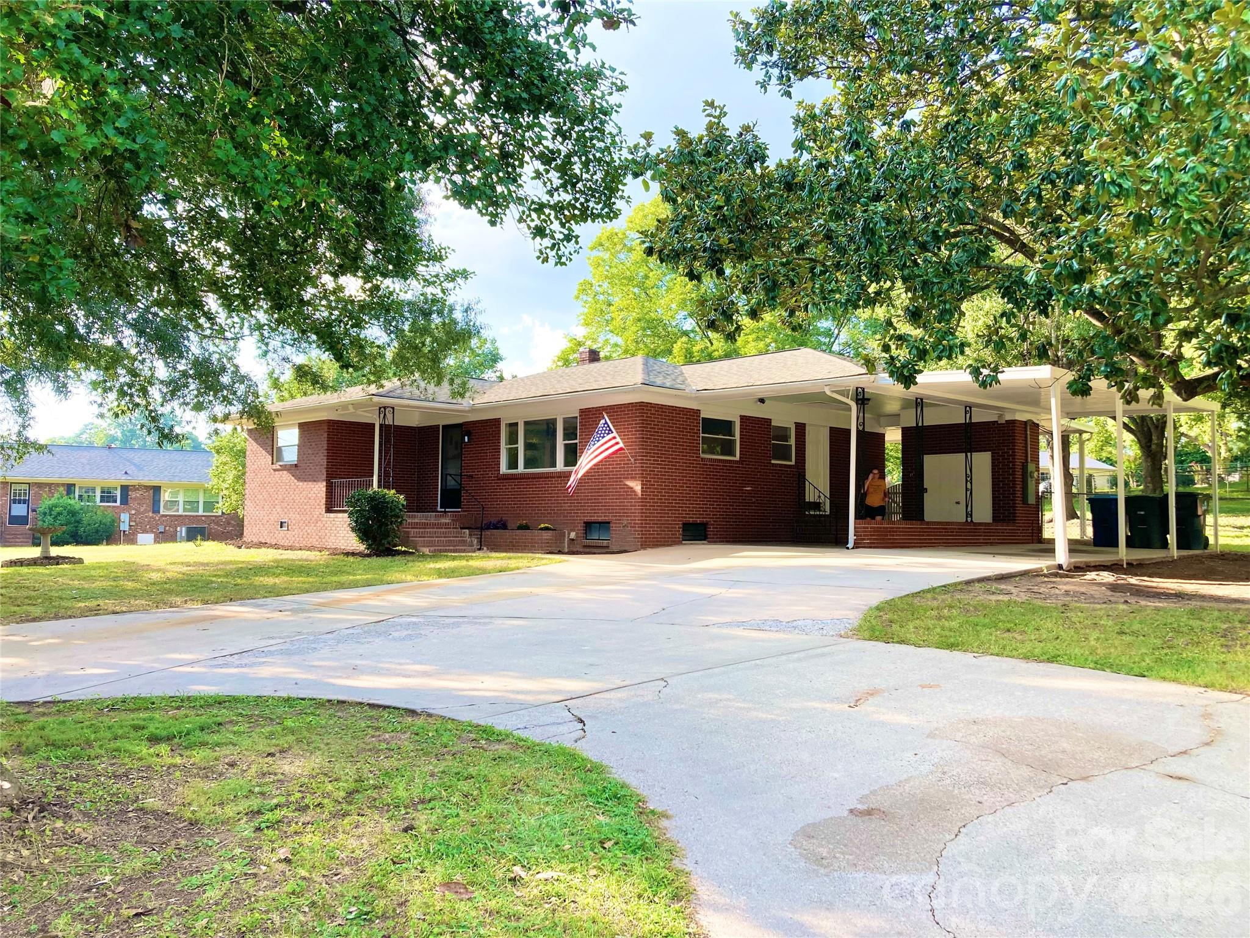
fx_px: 1011
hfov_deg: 63.4
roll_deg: -0.2
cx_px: 625
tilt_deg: +4.1
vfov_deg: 49.7
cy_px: 469
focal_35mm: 28
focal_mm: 3.99
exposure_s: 1/296
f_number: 1.8
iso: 20
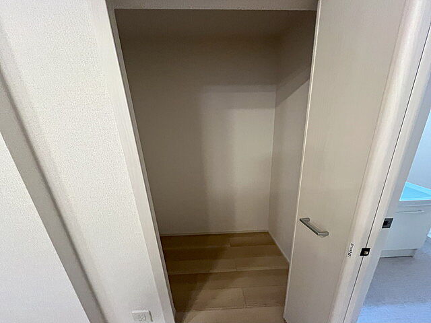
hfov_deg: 102.1
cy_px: 162
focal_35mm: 14
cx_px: 216
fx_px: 174
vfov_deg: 85.7
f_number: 2.4
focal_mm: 1.54
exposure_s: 1/60
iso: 320
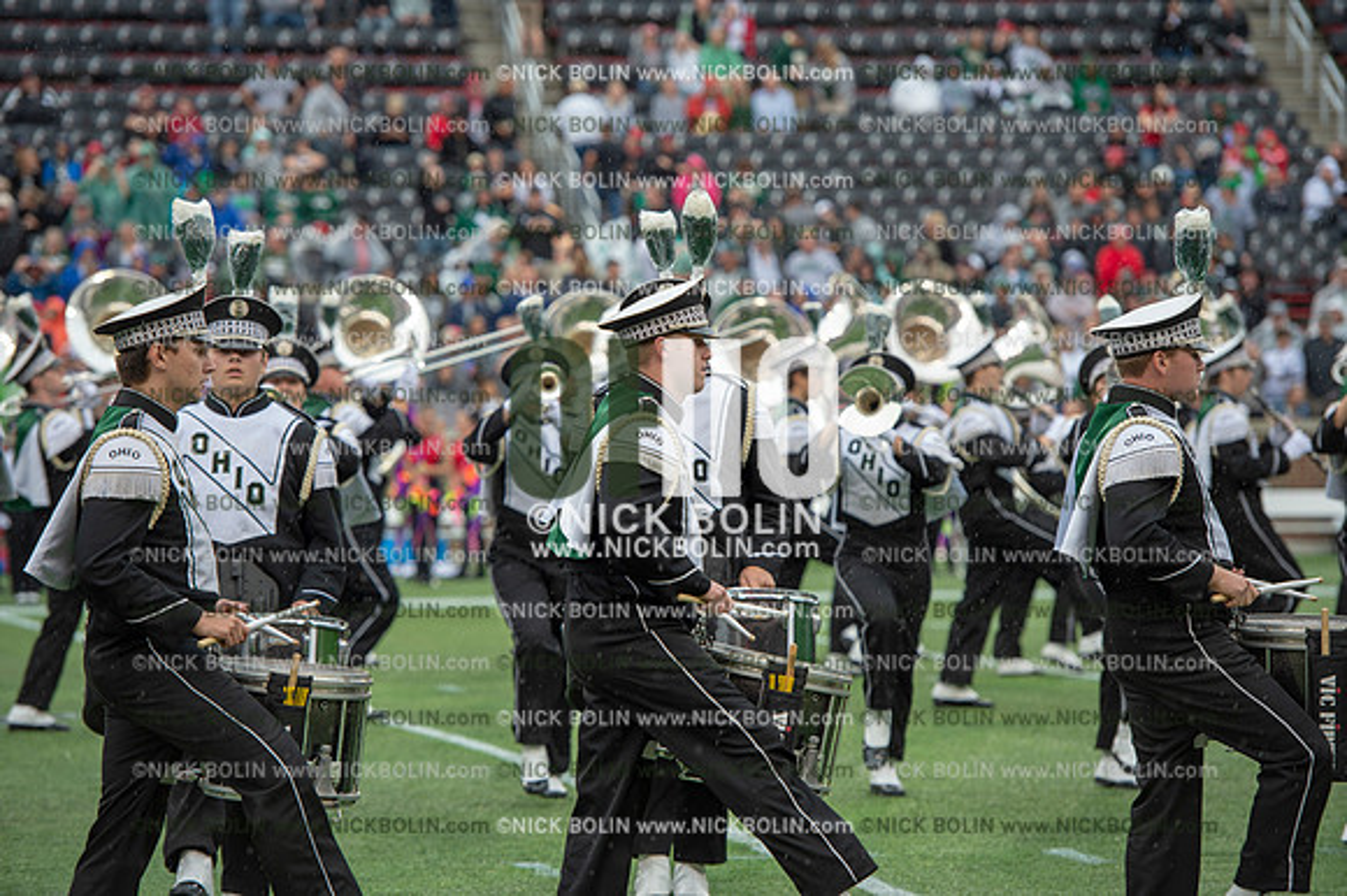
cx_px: 674
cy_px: 448
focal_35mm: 165
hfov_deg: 12.5
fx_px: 6170
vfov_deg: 8.3
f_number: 4
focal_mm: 165
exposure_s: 1/500
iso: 400
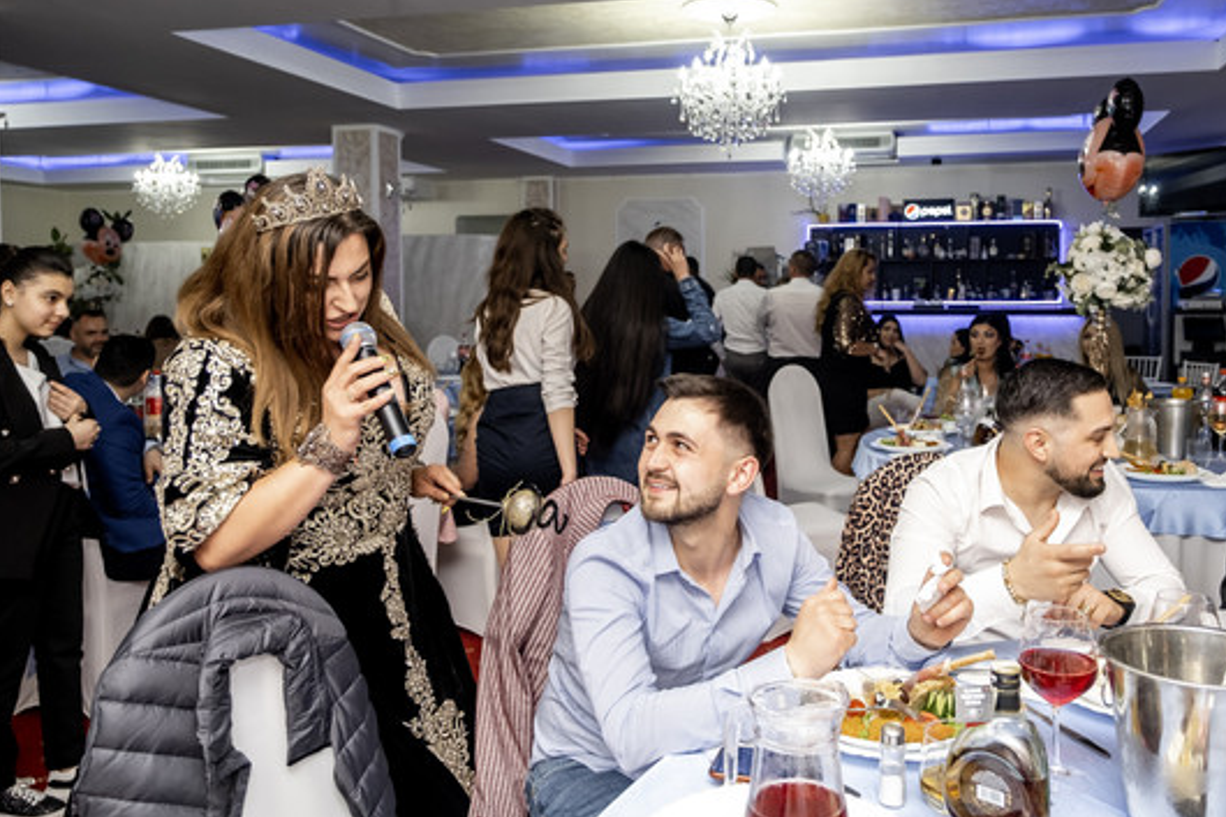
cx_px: 701
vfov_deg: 44.7
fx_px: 987
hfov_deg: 63.4
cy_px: 334
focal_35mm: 29
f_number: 2.8
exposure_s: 1/160
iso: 1250
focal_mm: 16
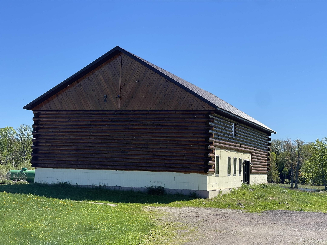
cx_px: 164
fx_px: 605
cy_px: 122
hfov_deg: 30.3
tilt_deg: +3.2
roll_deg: -1.9
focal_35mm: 64
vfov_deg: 22.9
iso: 20
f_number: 2.2
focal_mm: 7.5
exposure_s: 1/1263
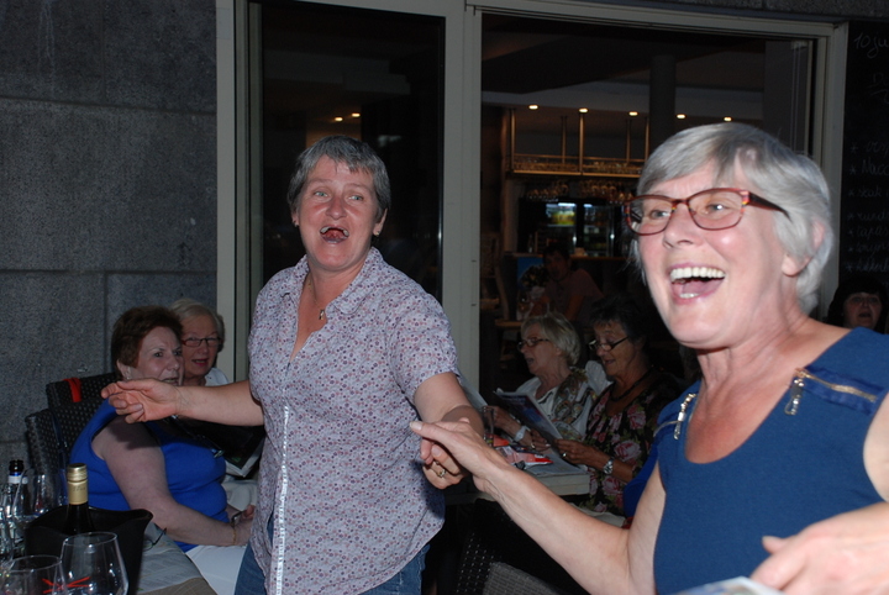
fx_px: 1187
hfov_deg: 41.1
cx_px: 444
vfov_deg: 28.2
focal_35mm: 48
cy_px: 298
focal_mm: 32
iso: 320
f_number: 5.6
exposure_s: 1/60
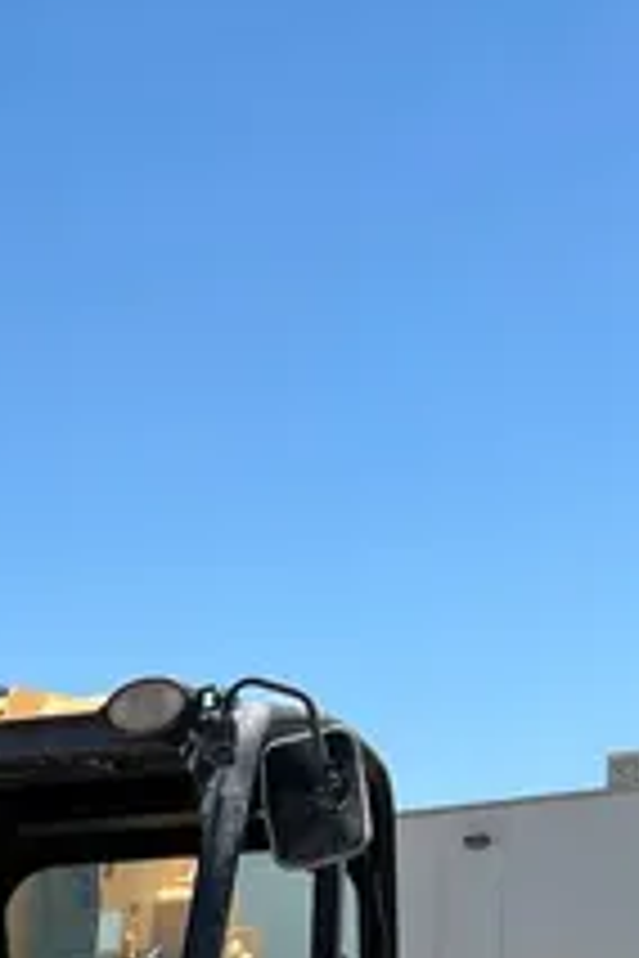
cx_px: -562
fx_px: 2476
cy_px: 1459
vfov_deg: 19.1
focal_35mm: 93
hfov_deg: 13.1
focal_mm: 5.7
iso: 50
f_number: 1.5
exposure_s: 1/3077
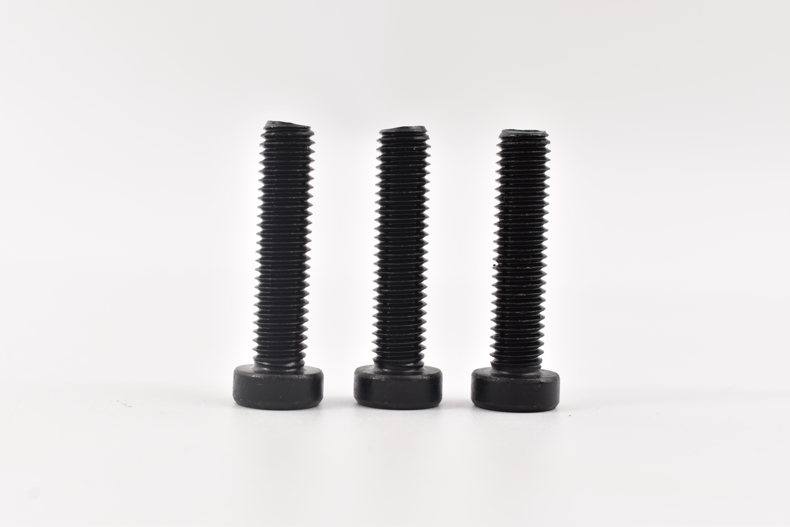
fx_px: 1382
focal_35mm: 63
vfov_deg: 21.6
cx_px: 395
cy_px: 264
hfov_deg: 31.9
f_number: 9
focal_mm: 42
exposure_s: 1/80
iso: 220
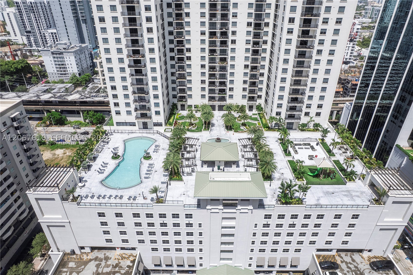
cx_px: 206
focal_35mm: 22
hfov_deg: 78.6
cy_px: 138
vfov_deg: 57.2
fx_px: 252
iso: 110
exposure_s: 1/4000
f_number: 2.8
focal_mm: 8.38
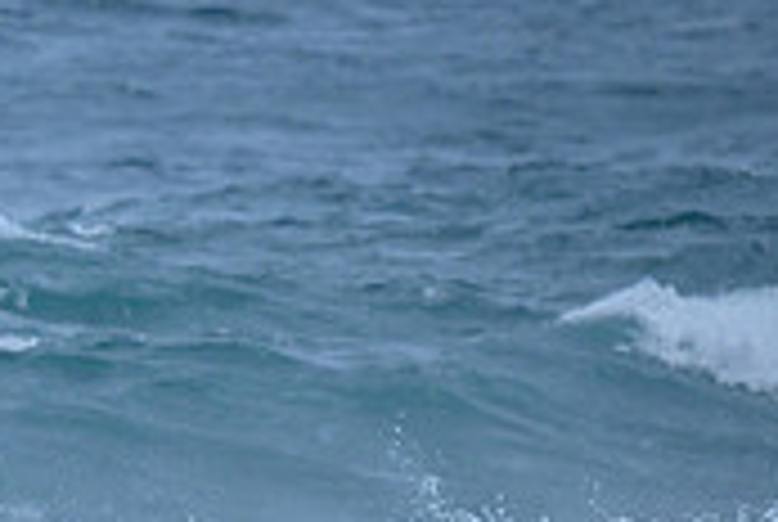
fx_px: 79729
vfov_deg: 0.4
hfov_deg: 0.6
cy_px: 666
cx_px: -502
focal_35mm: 3683
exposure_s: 1/3200
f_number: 6.3
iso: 280
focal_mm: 800
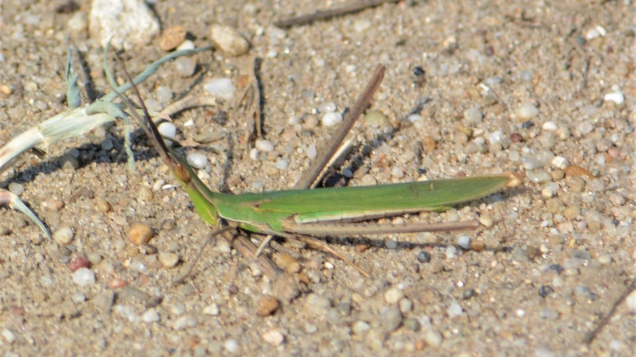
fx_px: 7976
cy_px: 197
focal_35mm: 473
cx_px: 318
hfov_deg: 4.6
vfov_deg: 2.6
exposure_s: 1/250
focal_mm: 300
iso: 100
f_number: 8
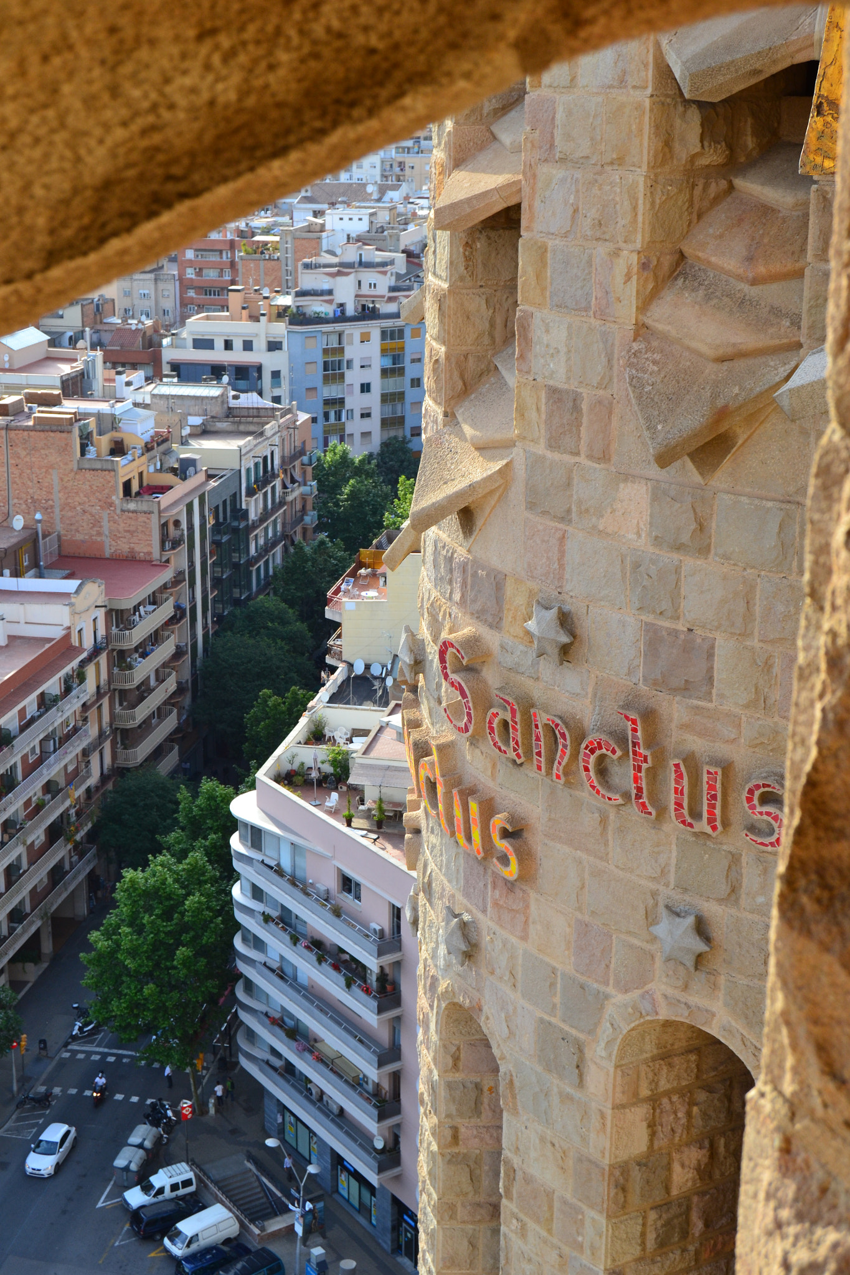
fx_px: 1806
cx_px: 425
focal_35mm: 51
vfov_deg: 38.9
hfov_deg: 26.5
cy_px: 638
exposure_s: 1/200
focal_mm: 34
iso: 400
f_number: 10
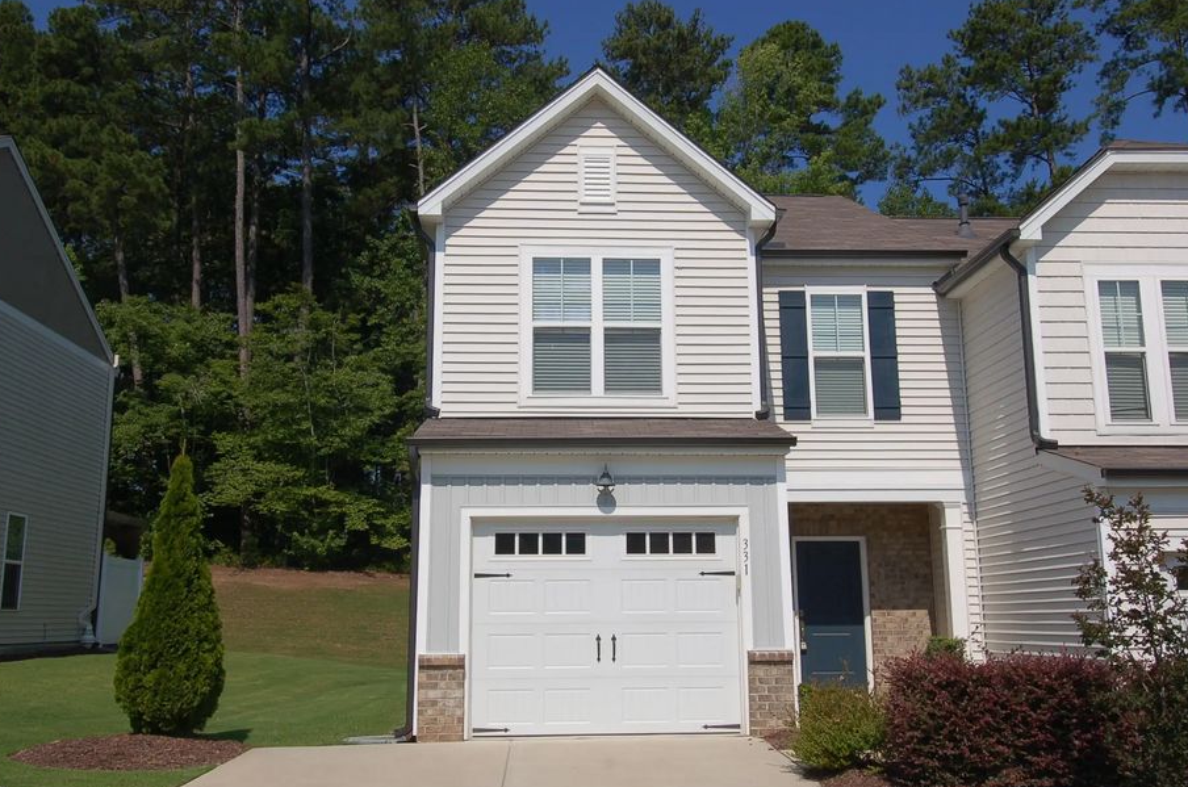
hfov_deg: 55.9
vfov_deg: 38.7
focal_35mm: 34
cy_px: 391
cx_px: 611
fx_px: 1120
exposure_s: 1/500
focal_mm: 20
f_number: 11
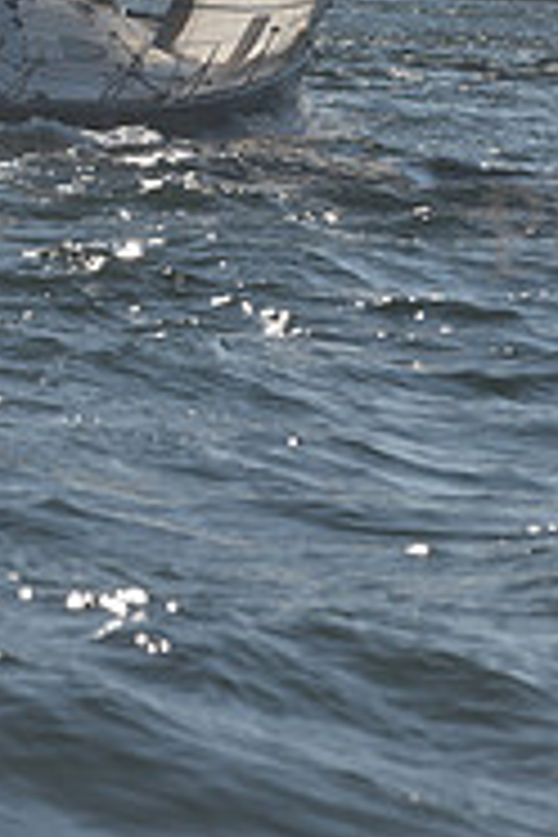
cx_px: 250
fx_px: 9787
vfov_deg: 4.9
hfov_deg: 3.3
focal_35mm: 421
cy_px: -464
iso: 250
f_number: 8
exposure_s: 1/1000
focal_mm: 135
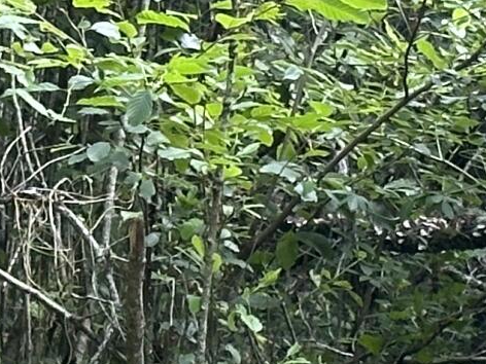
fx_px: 4282
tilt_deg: -10.5
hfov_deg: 6.5
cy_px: 728
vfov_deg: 4.8
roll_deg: -0.5
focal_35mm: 305
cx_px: 304
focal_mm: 6.86
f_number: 1.78
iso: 80
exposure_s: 1/106
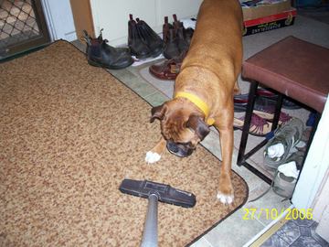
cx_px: 164
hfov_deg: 54.0
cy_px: 124
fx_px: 323
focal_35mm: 34
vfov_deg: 41.8
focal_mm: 5.6
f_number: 2.7
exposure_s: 1/64
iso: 140
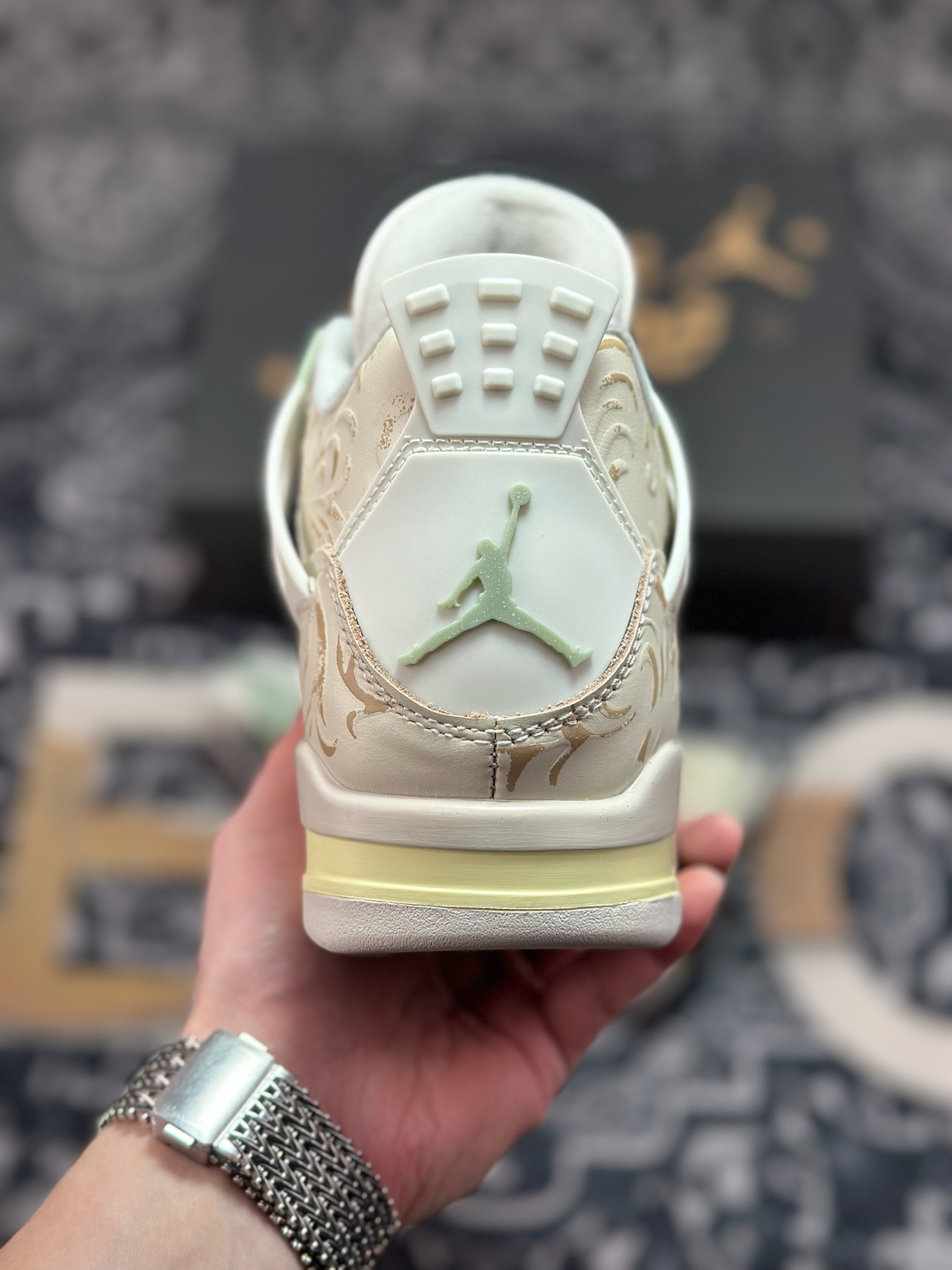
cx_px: 476
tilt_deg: -56.4
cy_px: 635
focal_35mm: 48
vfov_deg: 39.7
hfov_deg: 30.3
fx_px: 1760
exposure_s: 1/1030
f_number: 1.78
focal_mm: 6.86
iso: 80
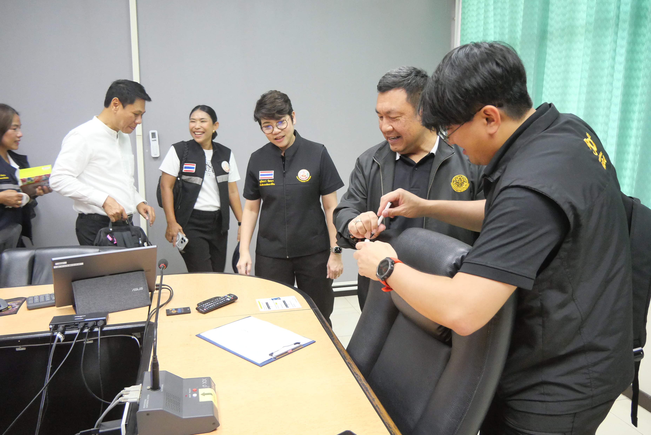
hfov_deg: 63.6
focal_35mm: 29
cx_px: 326
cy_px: 218
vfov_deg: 45.0
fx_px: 525
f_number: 3.6
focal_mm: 14
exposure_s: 1/100
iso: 3200
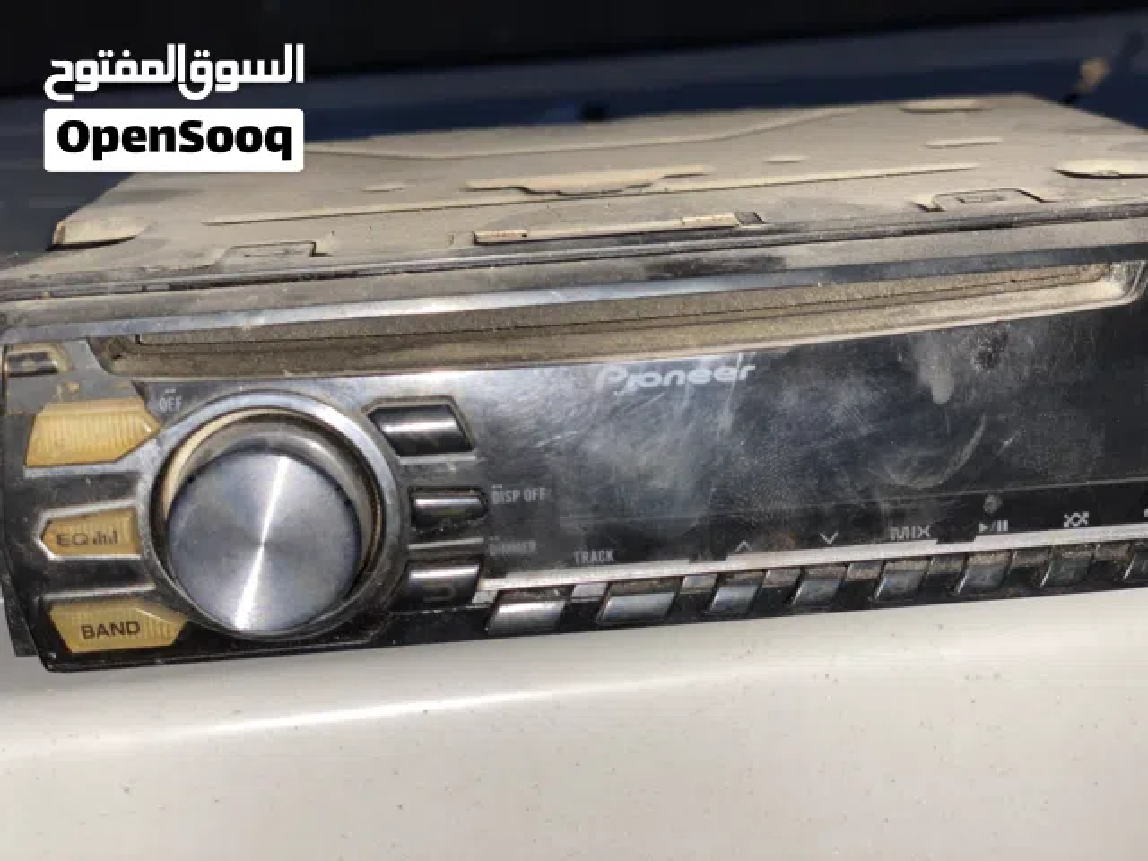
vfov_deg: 28.0
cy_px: 430
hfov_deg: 36.8
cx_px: 574
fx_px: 1725
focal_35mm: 52
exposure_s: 1/42
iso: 20
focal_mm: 6
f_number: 2
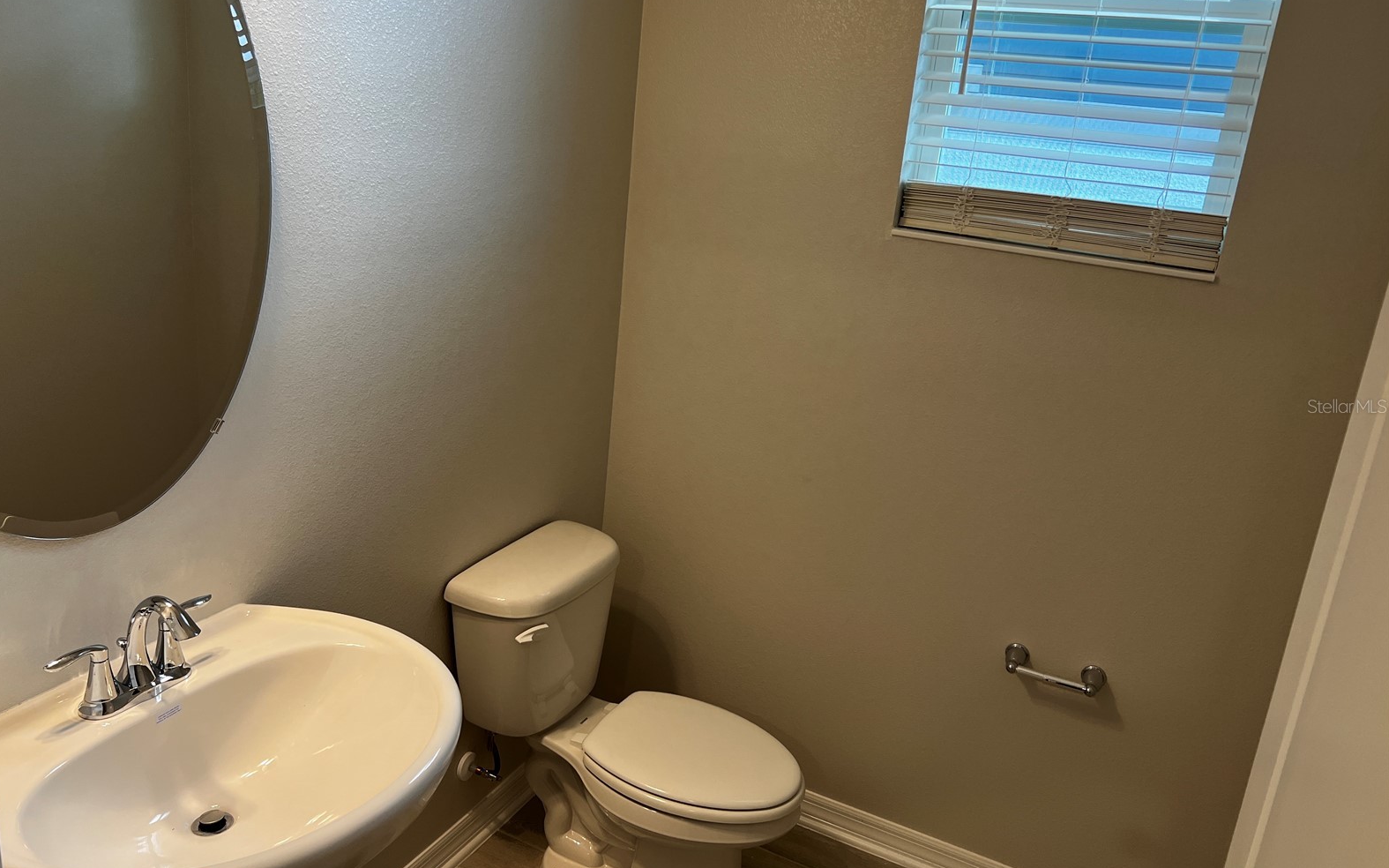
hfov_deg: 66.5
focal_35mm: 28
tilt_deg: -16.6
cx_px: 685
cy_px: 406
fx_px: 1060
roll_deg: -5.6
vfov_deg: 44.5
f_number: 1.5
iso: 100
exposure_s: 1/120
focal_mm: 5.7
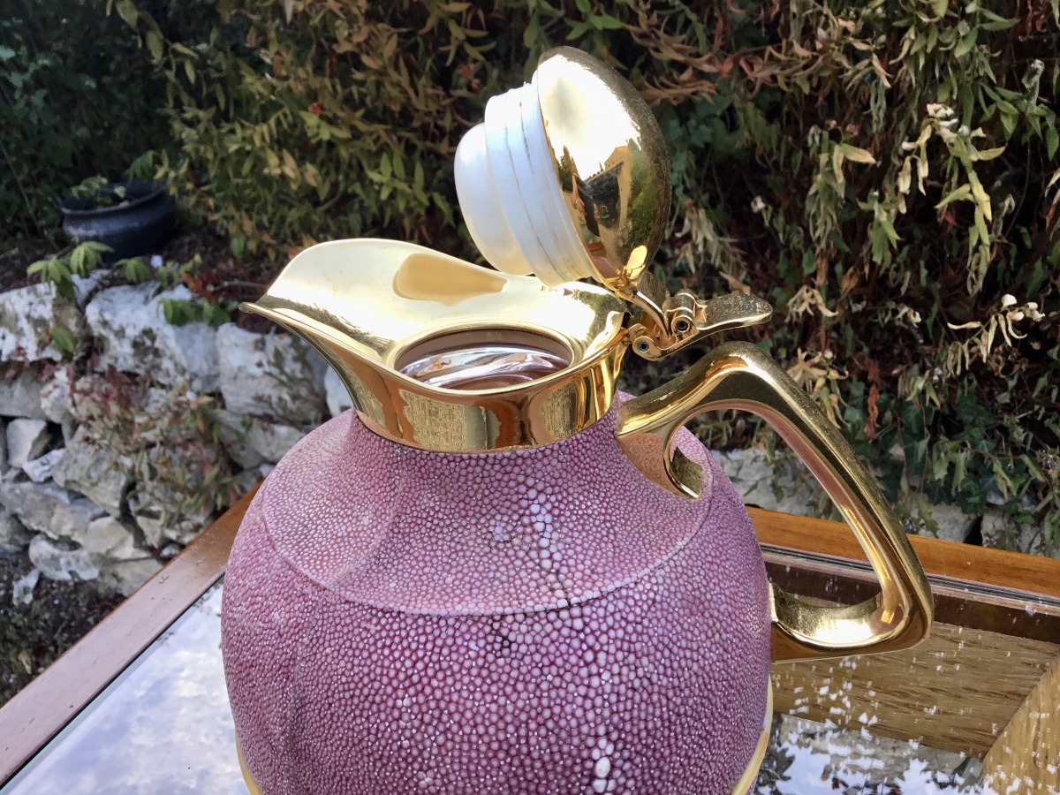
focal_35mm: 31
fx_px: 949
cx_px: 530
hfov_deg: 58.4
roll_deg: +0.9
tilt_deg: -25.6
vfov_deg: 45.4
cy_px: 398
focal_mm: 3.3
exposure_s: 1/50
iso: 32
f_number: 2.4
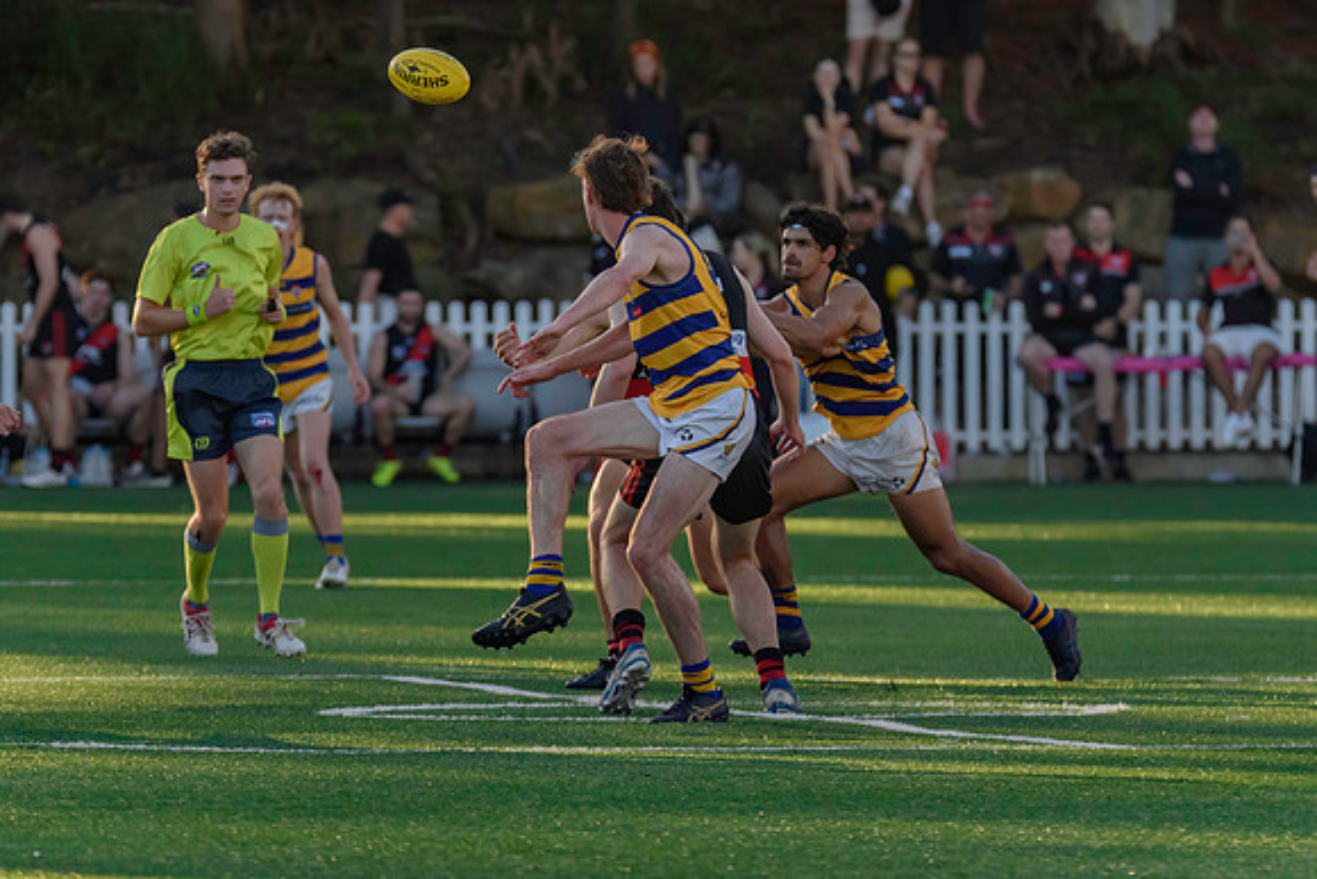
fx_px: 21060
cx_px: 657
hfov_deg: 3.6
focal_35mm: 576
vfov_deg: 2.4
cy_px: 255
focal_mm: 350
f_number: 6
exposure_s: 1/1600
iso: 800
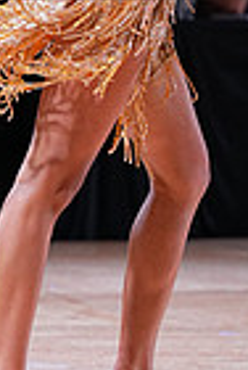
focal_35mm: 496
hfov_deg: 2.8
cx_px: 117
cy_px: -87
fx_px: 5100
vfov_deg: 4.1
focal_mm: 120
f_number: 4
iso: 1600
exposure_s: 1/400
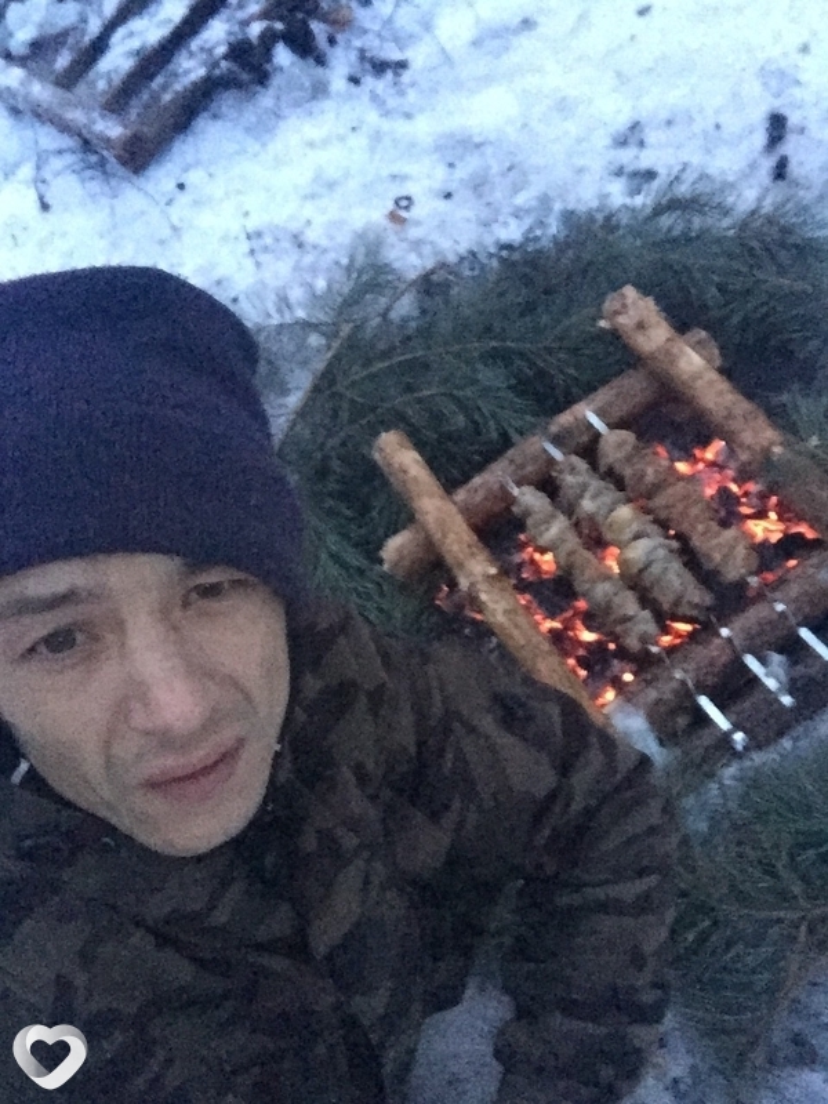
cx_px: 414
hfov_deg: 45.4
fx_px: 989
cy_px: 552
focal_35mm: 31
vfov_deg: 58.4
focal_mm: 2.65
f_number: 2.2
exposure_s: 1/17
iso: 1000
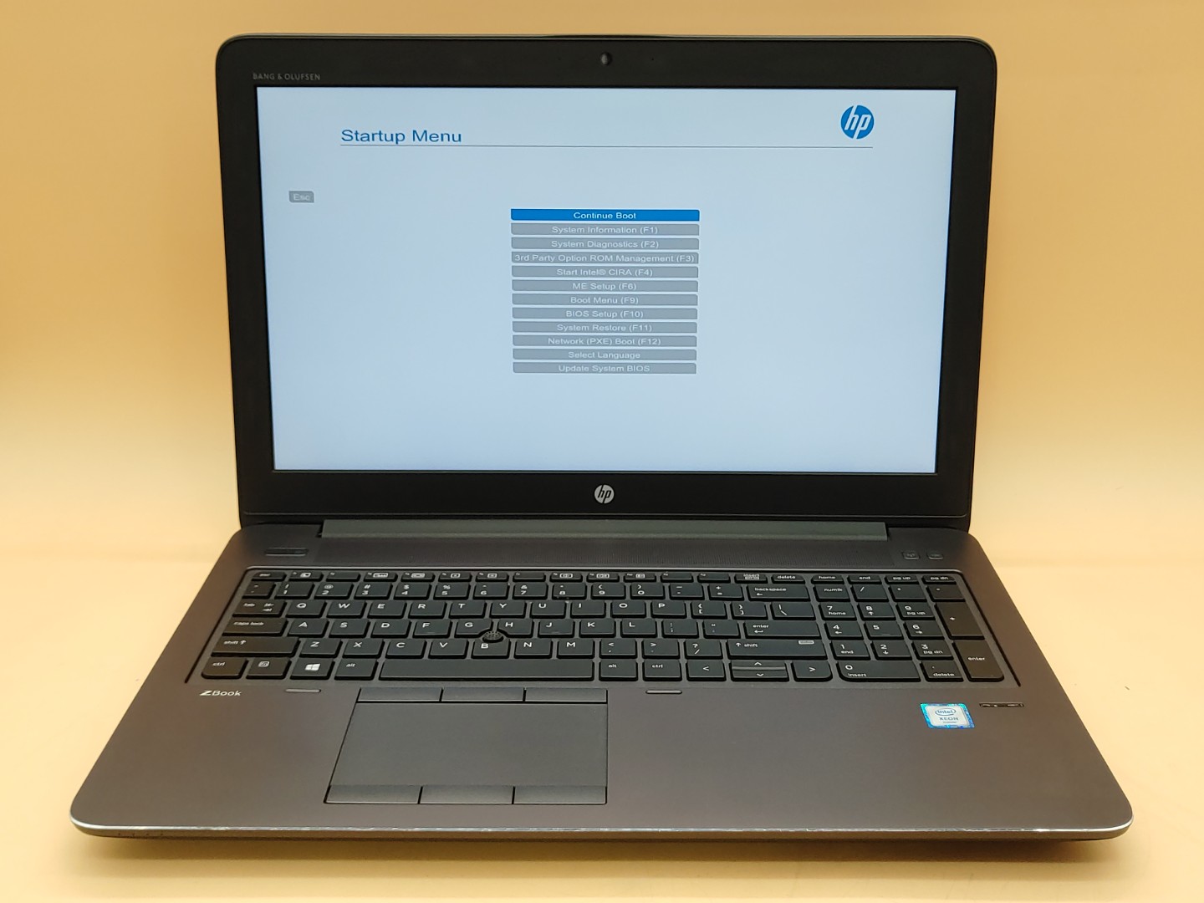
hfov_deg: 47.9
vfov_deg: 36.8
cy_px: 452
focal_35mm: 39
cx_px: 602
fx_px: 1356
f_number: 1.8
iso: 50
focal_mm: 4.36
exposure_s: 1/120
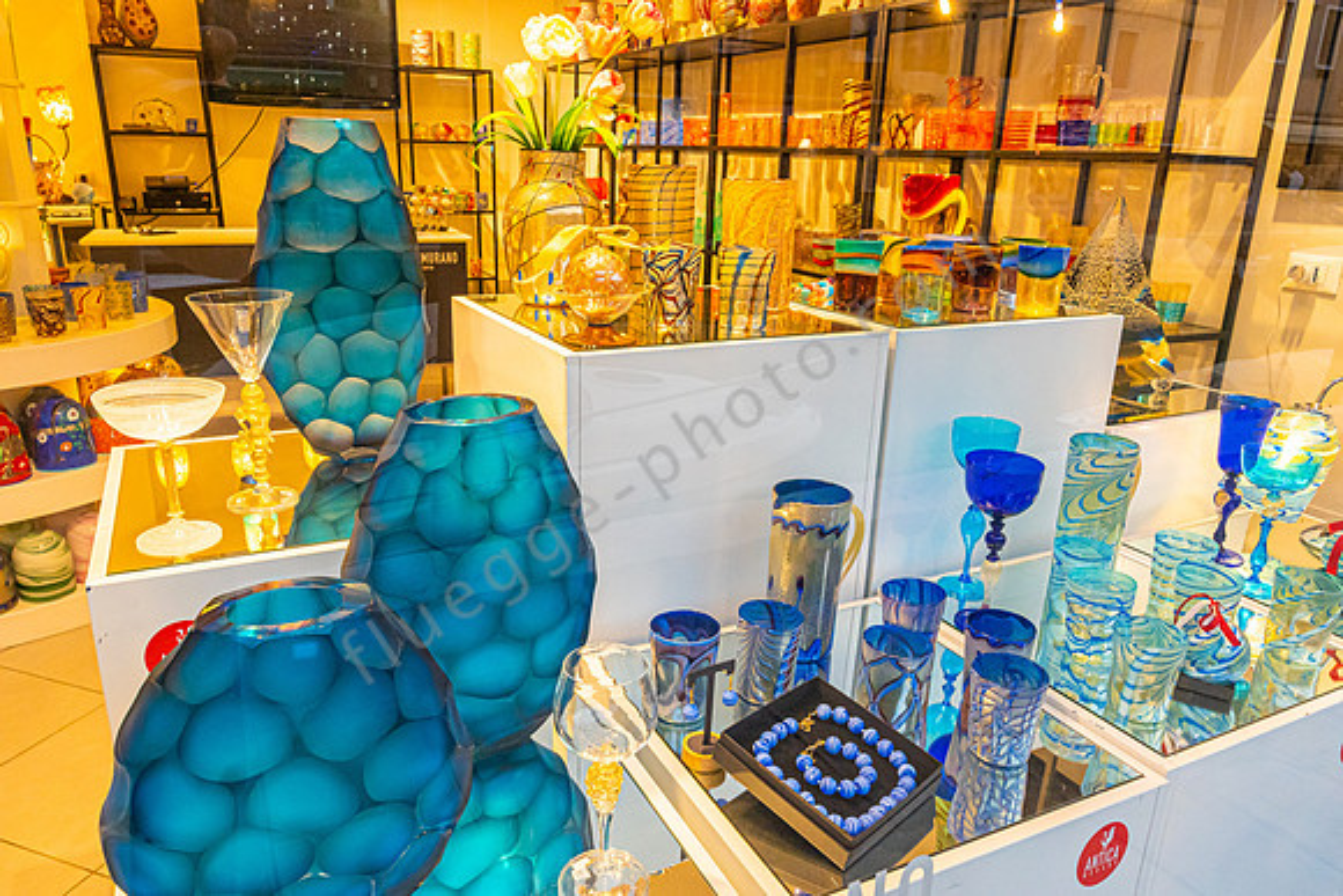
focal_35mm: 24
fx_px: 896
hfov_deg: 73.7
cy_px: 448
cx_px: 672
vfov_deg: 53.2
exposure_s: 1/250
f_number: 8
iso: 2000
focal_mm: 16
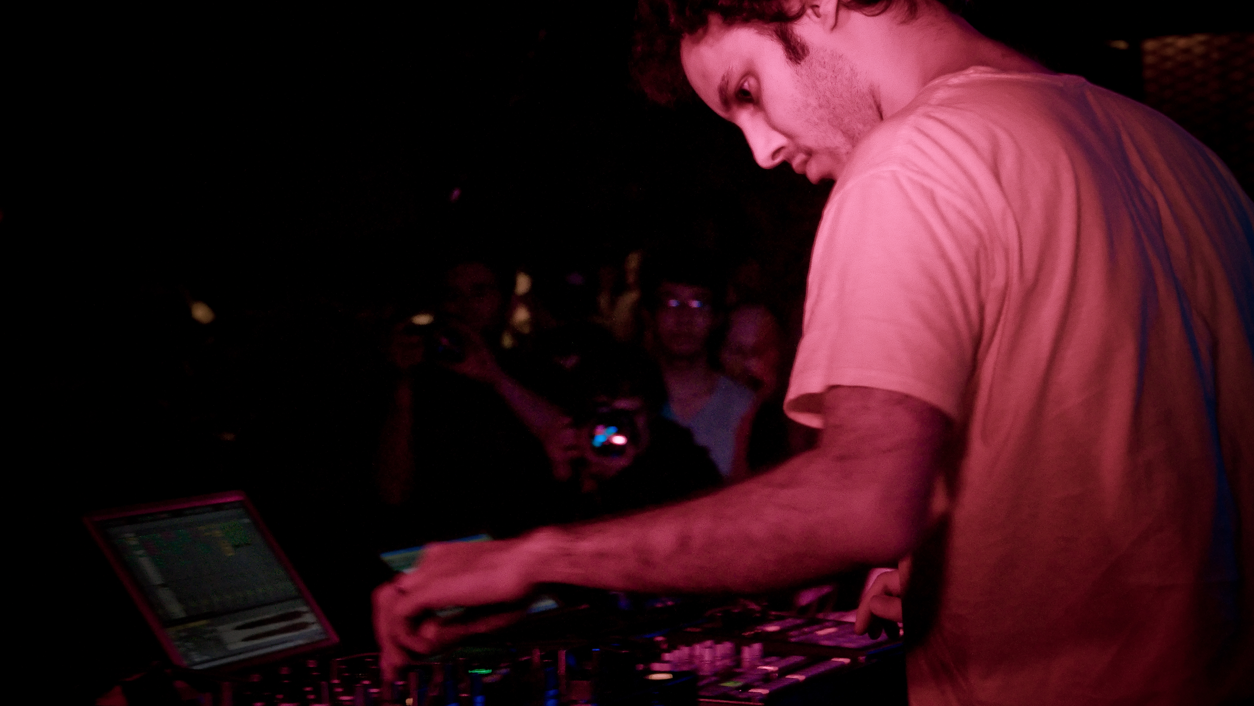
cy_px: 367
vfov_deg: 13.2
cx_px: 630
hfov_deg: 23.2
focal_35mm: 92
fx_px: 3059
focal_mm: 58
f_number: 5
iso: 3200
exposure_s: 1/50
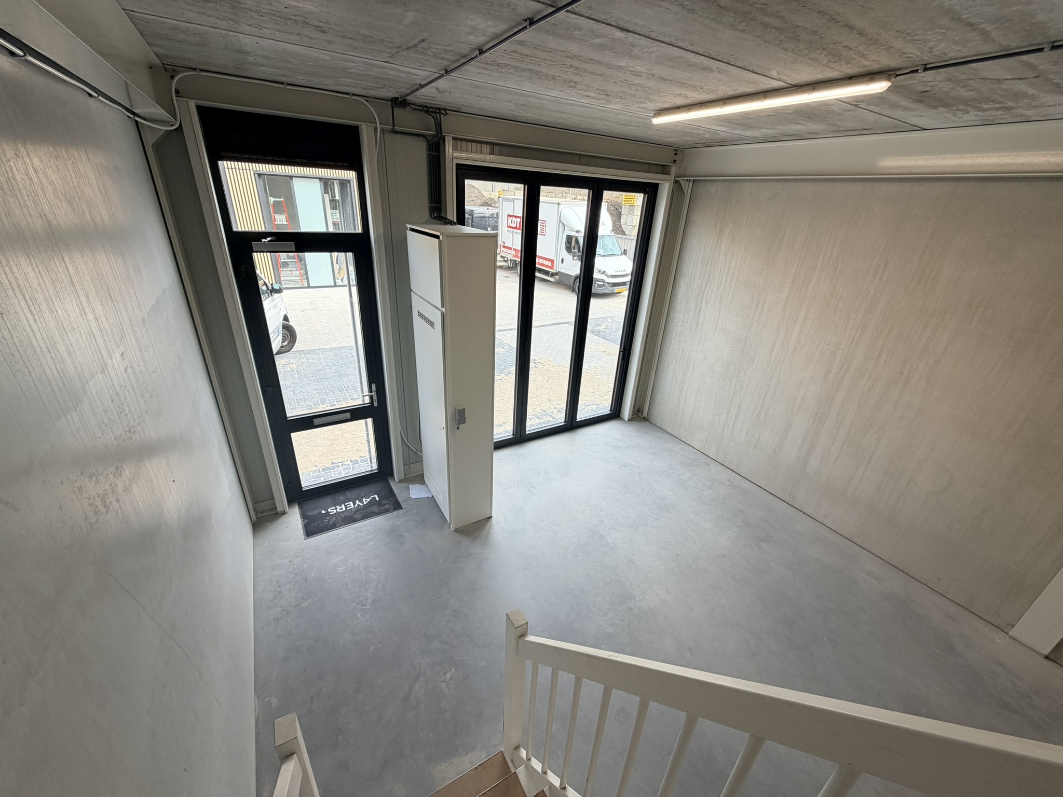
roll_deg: -3.8
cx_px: 532
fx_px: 430
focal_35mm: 14
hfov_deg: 102.1
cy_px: 398
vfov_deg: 85.7
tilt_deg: -25.1
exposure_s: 1/141
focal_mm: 2.22
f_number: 2.2
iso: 50
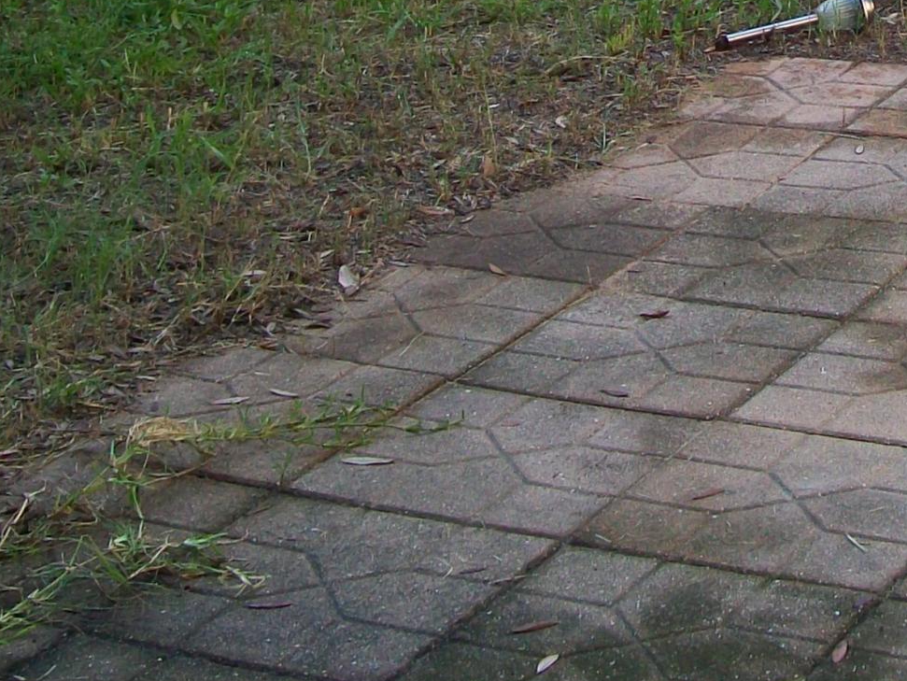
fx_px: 2752
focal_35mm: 105
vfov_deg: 13.7
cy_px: -143
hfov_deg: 18.3
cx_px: 885
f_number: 2.7
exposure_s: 1/160
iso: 64
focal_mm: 6.1
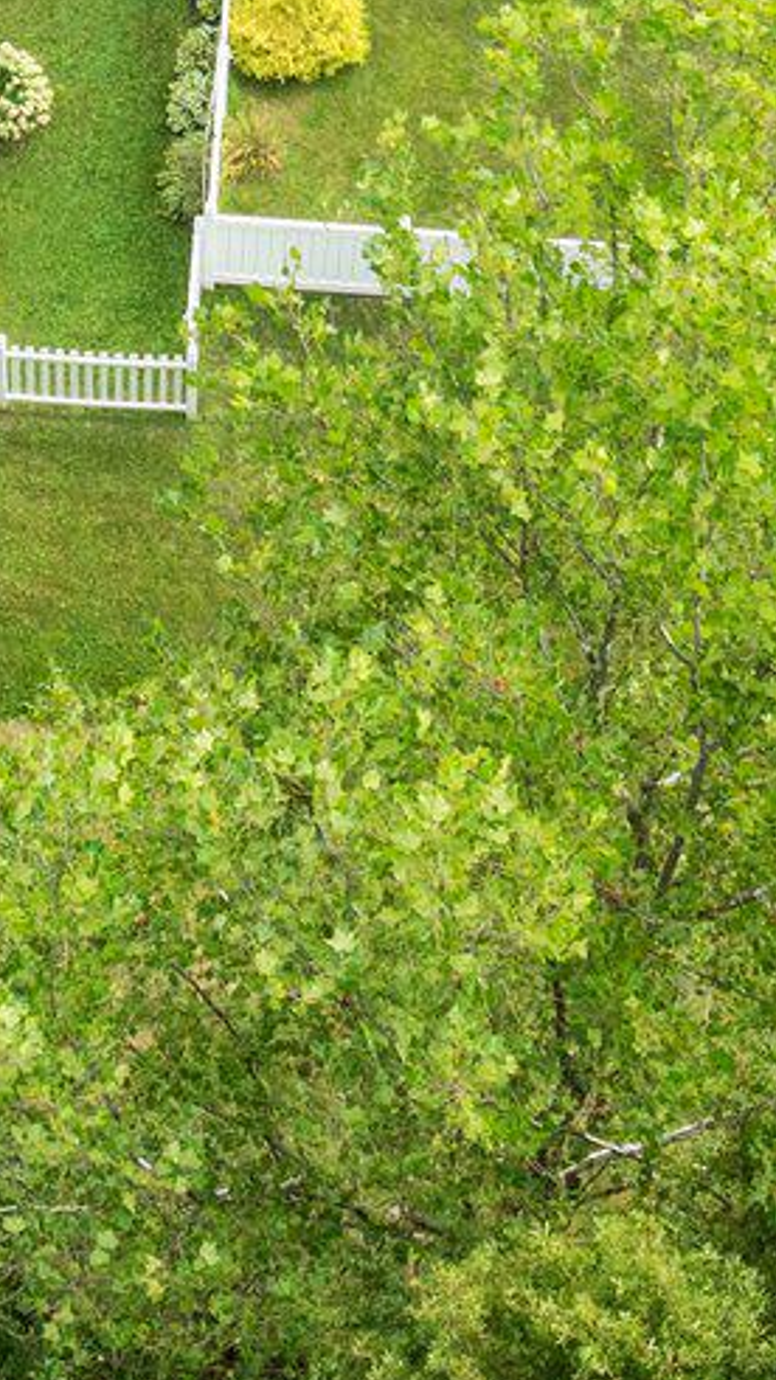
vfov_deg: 18.5
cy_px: -339
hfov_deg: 11.0
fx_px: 3989
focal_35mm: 109
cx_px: 37
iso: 100
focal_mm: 12.29
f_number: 2.8
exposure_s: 1/320
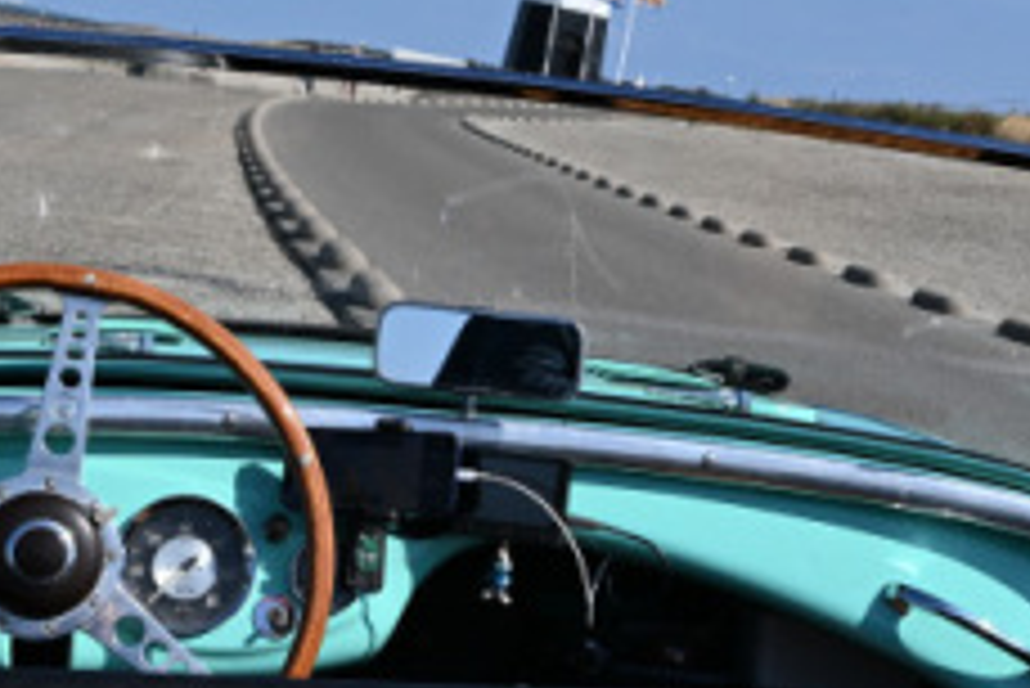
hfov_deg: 18.1
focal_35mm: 113
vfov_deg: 12.1
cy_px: 481
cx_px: 576
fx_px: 3231
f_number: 8
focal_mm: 21.5
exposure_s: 1/500
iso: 100
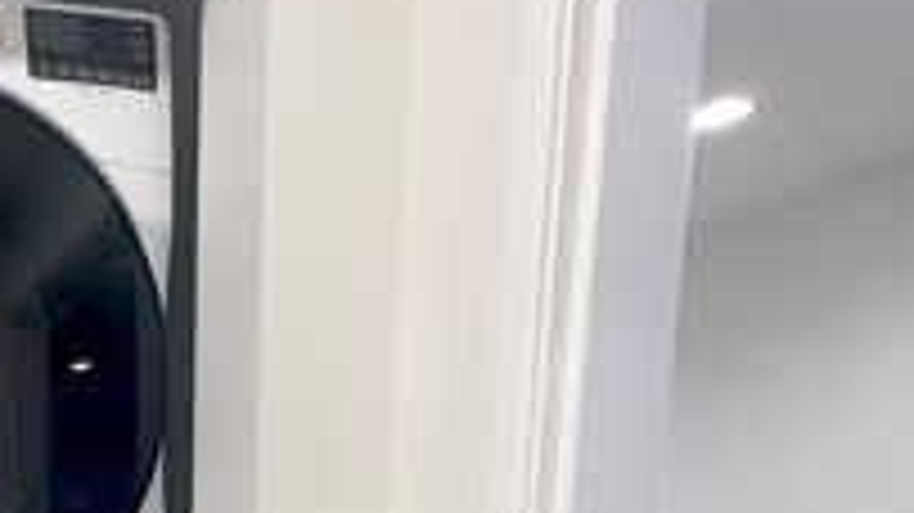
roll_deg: +3.1
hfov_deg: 36.6
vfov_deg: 20.2
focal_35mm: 48
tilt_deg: -10.5
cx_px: -81
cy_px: 832
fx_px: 1163
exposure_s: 1/120
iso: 160
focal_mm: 2.22
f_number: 2.2
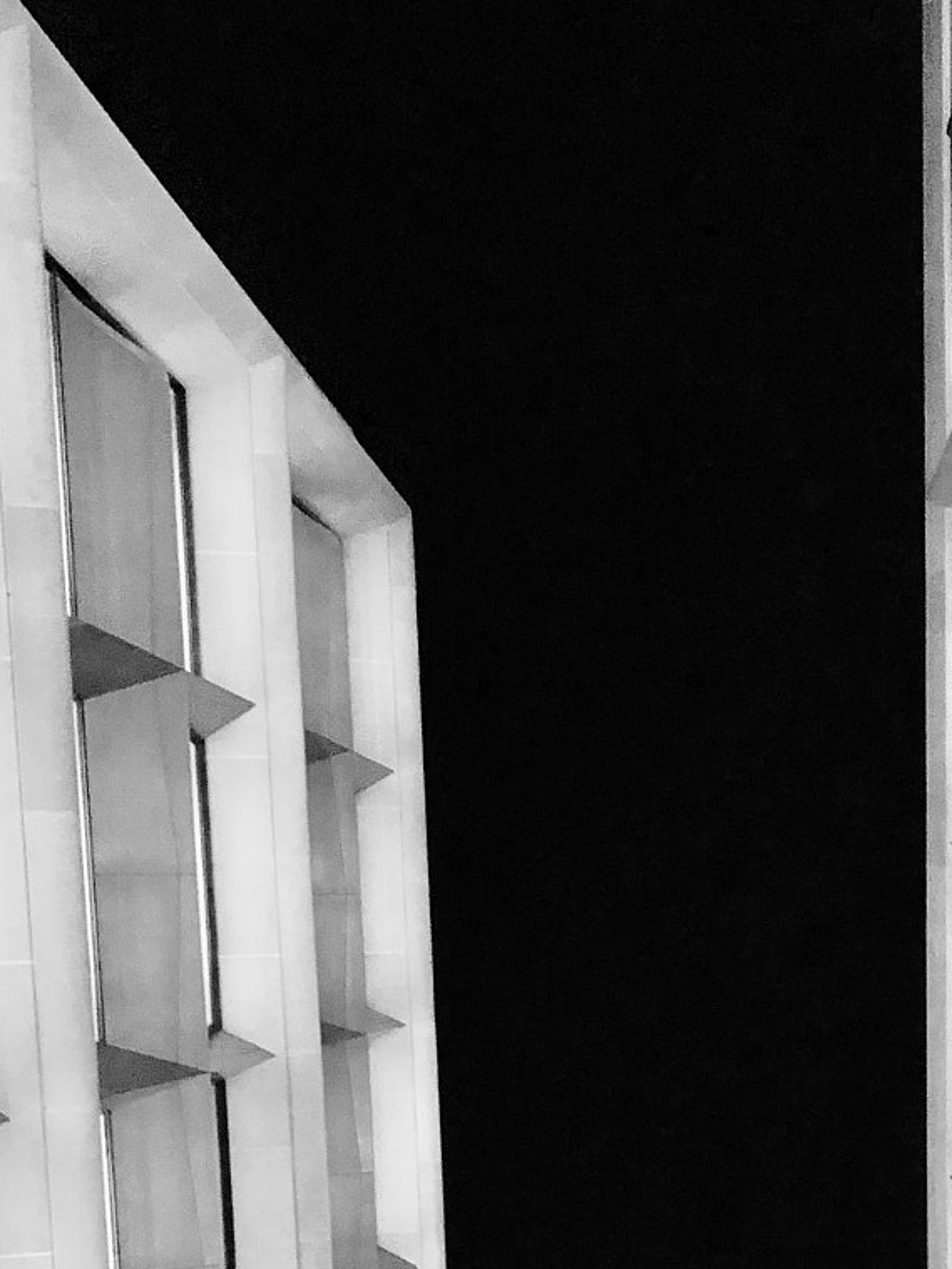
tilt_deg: +81.4
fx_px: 2164
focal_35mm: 59
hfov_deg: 24.6
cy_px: 1254
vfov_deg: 30.5
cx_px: 679
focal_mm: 4
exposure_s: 1/4
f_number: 1.8
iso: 125
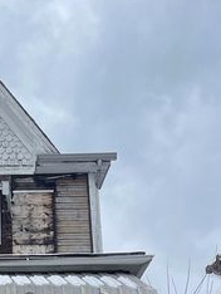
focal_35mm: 74
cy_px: 413
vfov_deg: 22.6
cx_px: -83
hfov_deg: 18.3
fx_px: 629
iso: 32
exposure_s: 1/1795
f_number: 1.6
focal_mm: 5.1
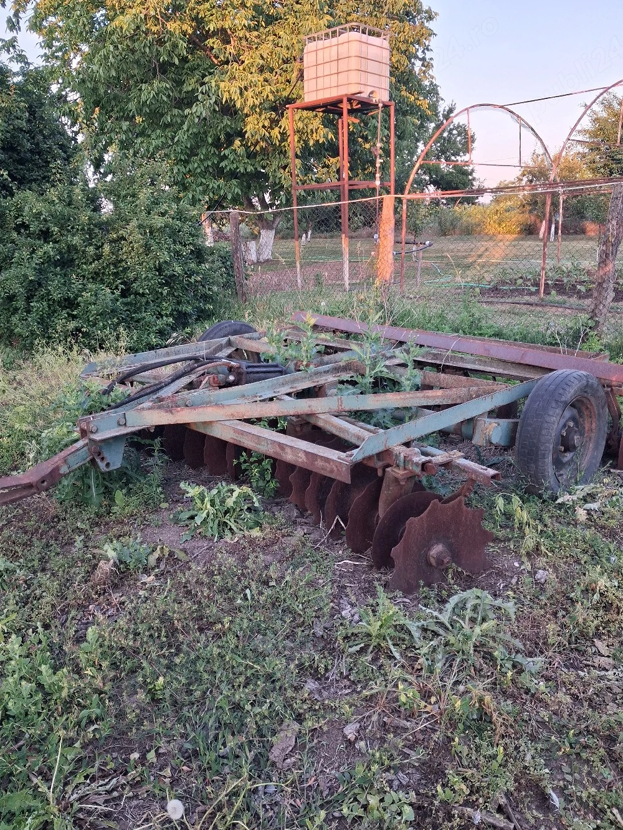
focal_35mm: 27
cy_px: 415
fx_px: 648
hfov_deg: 51.4
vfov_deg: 65.3
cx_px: 312
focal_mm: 4
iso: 100
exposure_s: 1/100
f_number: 1.8
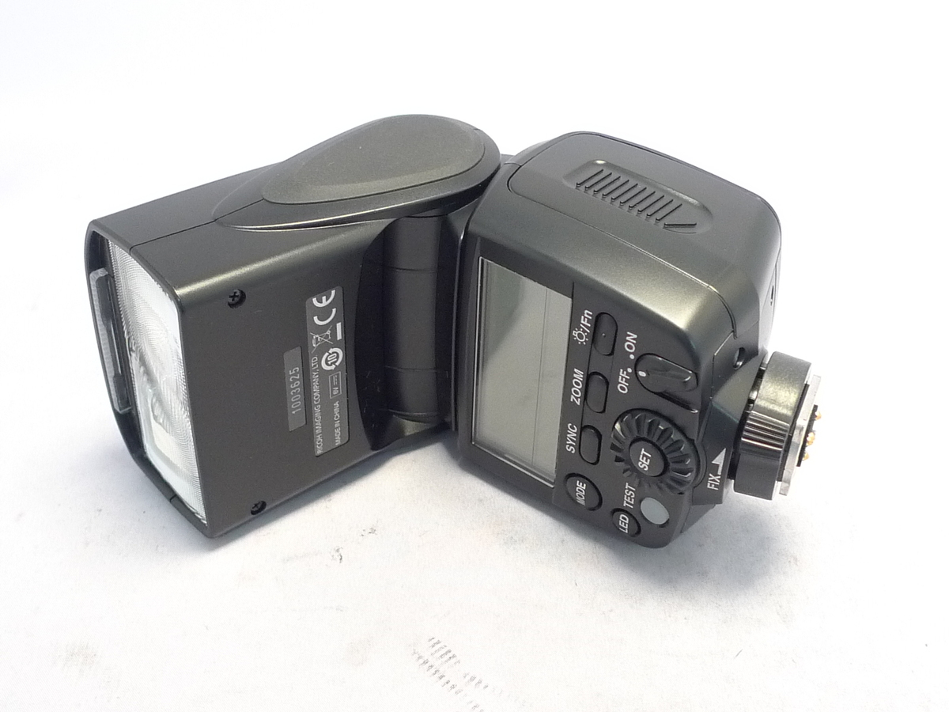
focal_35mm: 47
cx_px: 474
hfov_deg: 40.4
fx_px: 1289
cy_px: 356
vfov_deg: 30.9
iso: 250
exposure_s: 1/30
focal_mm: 5.4
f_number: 2.1
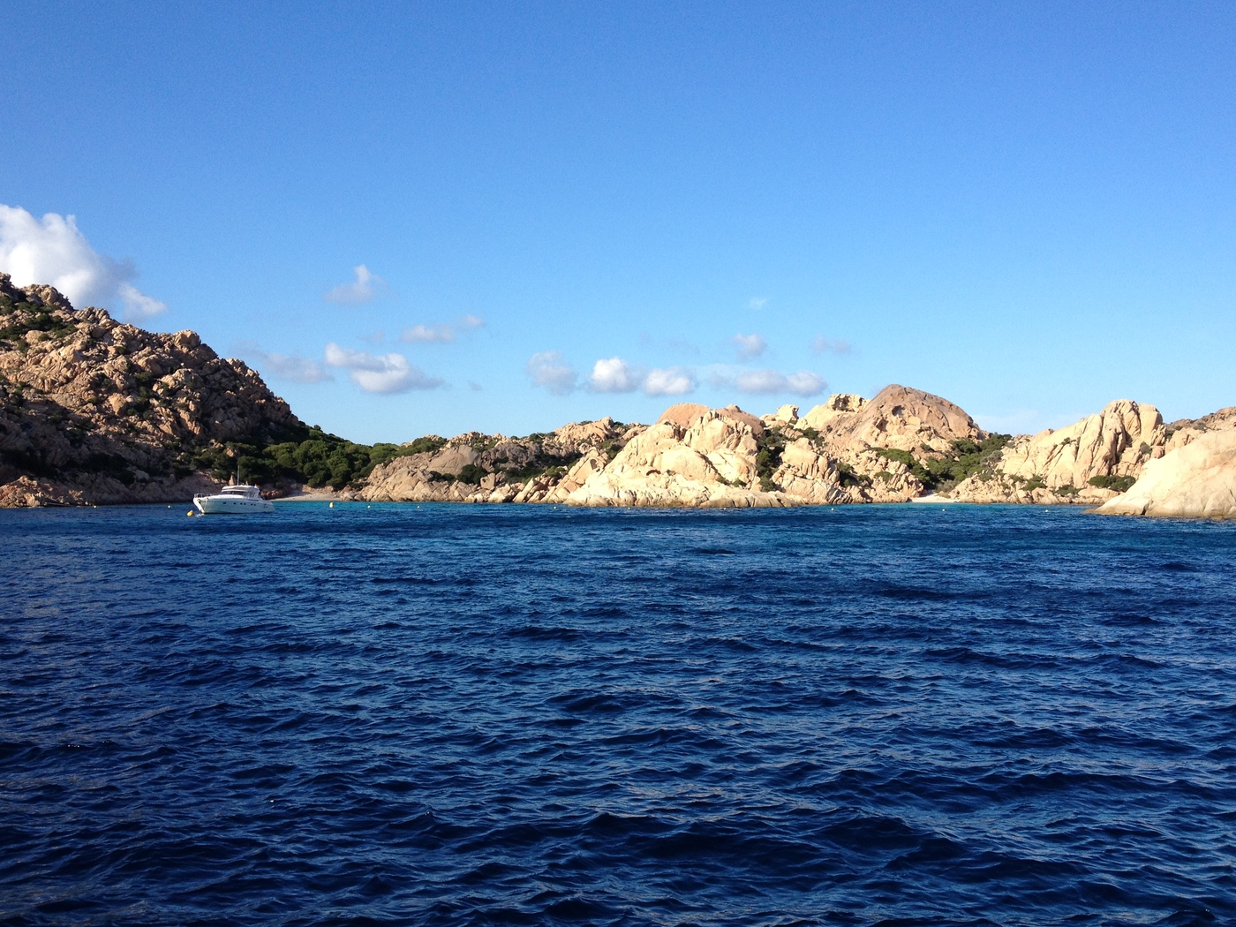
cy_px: 468
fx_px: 1428
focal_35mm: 40
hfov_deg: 46.8
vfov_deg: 36.0
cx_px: 649
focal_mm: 4.28
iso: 64
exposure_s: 1/1284
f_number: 2.4
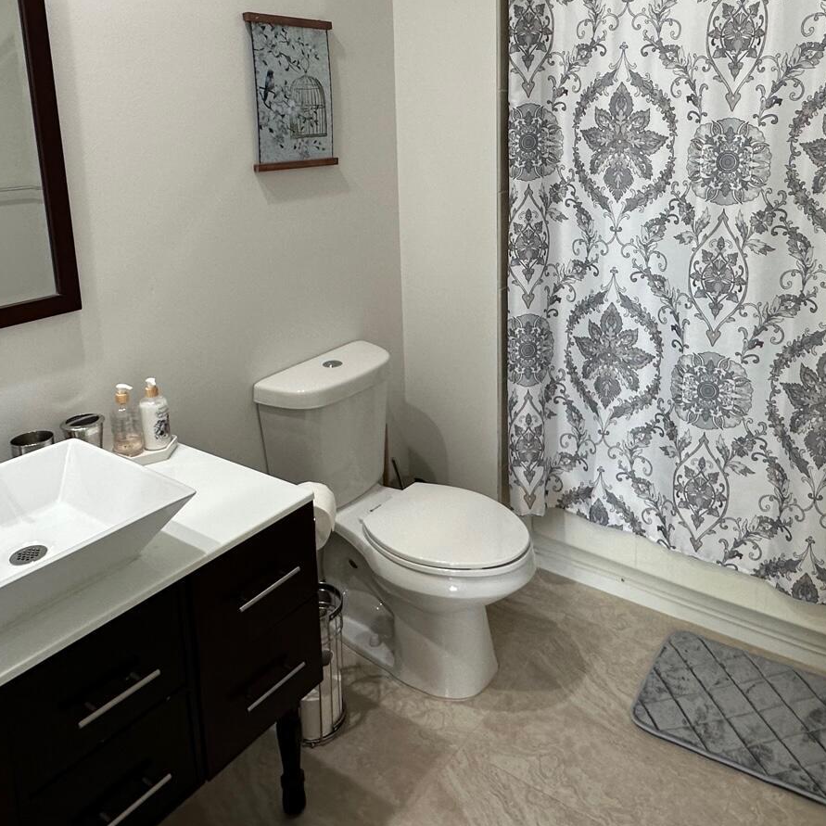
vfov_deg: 56.0
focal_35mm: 28
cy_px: 268
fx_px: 756
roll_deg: +0.3
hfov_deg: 57.1
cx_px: 467
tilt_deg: -12.2
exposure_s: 1/120
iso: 160
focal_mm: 2.22
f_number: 2.2
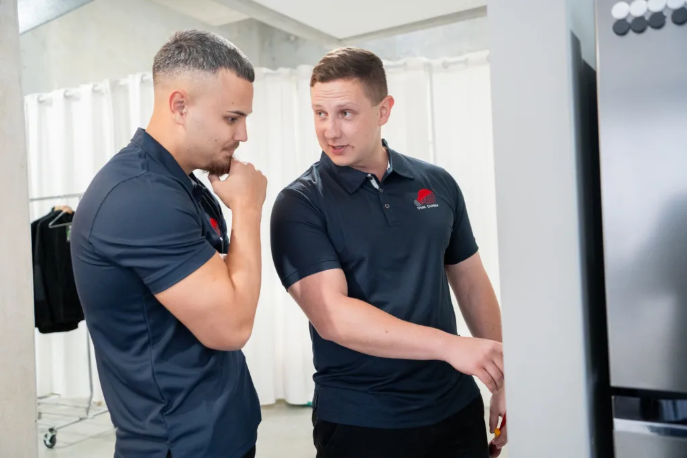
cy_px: 229
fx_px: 649
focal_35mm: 34
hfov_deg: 55.8
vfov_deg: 38.9
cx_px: 344
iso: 3200
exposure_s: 1/200
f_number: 3.5
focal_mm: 34
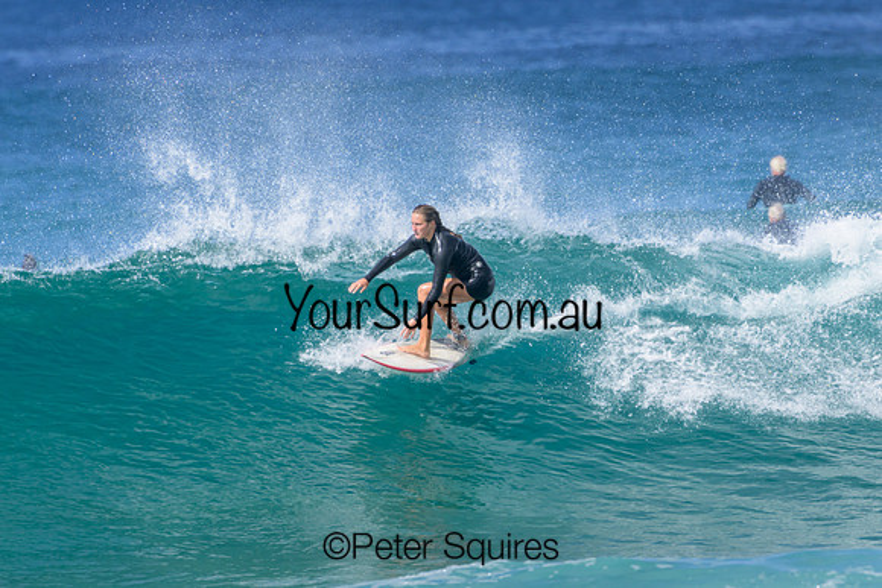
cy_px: 294
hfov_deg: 2.4
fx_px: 20829
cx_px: 441
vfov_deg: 1.6
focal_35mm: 850
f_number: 11
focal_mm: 850
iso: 900
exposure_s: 1/2000
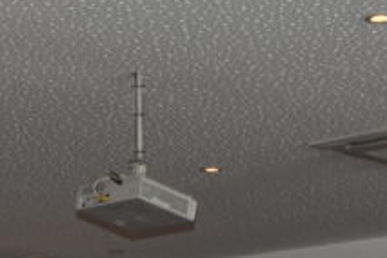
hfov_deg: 12.7
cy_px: 531
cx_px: 233
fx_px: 1741
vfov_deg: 8.0
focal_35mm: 162
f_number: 5.6
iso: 1600
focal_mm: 18
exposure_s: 1/60
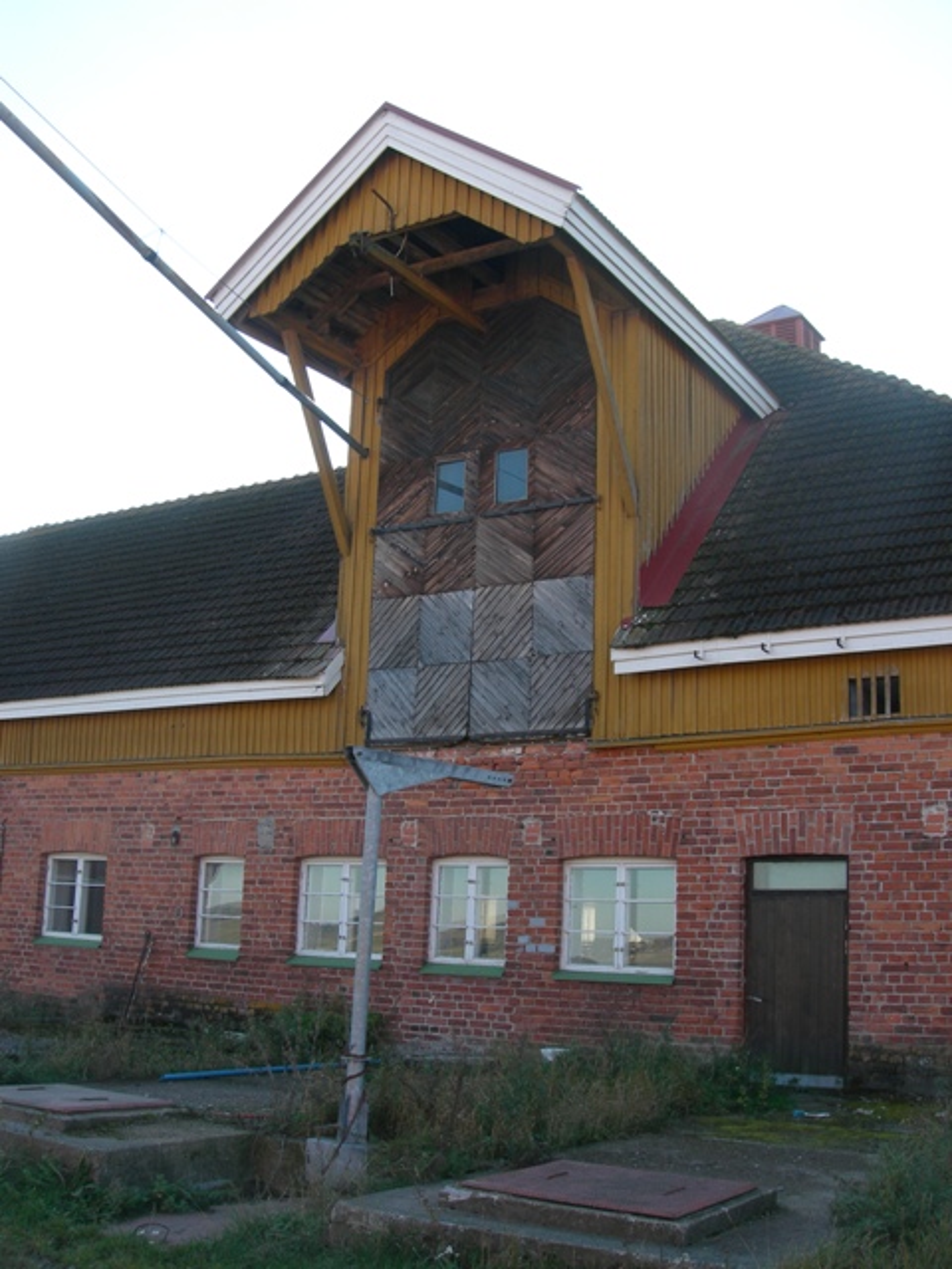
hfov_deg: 37.7
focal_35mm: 38
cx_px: 476
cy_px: 634
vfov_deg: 49.0
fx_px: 1393
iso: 50
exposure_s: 1/108
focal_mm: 7.8
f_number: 4.8
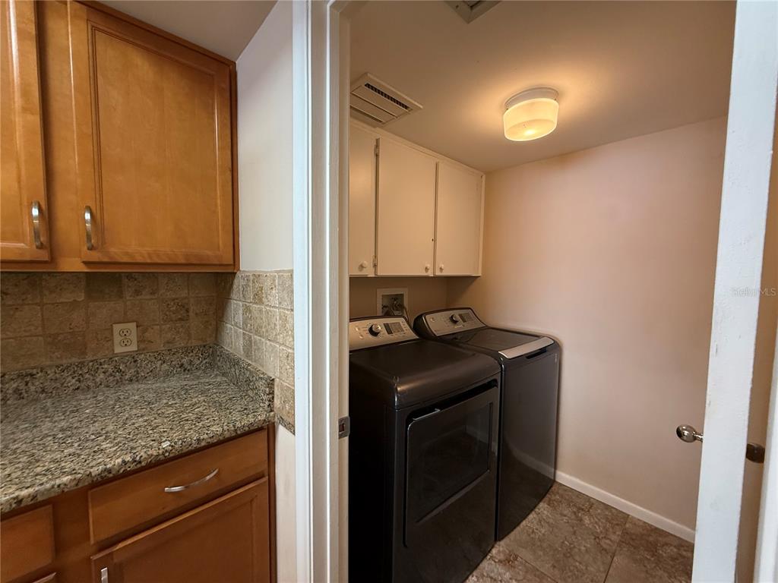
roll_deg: -0.7
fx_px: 315
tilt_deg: -2.9
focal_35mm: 14
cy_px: 292
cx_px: 389
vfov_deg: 85.7
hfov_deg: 102.1
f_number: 2.2
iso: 320
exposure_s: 1/120
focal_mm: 2.22
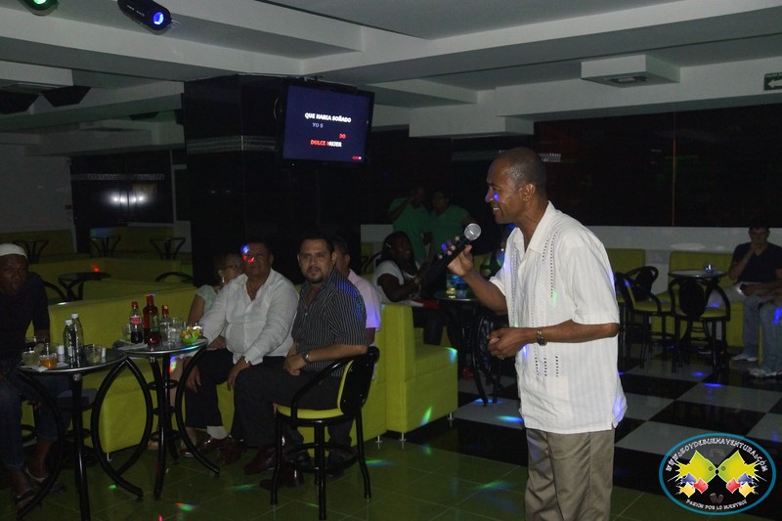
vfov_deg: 36.9
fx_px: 782
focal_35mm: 36
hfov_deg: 53.1
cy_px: 260
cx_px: 391
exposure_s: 1/40
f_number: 4
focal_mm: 24
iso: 1600
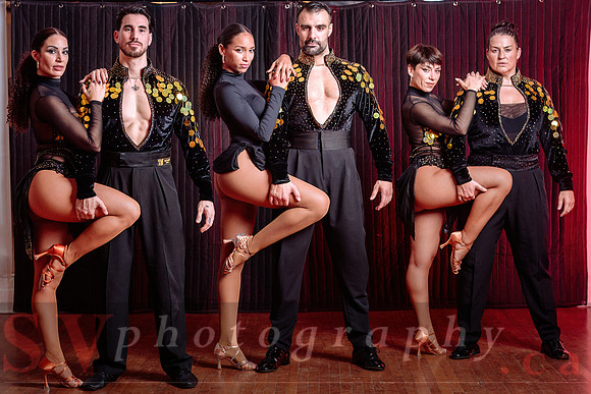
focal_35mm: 79
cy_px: 200
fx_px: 1304
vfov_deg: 17.2
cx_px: 282
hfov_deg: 25.5
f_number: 4
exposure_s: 1/125
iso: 800
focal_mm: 70
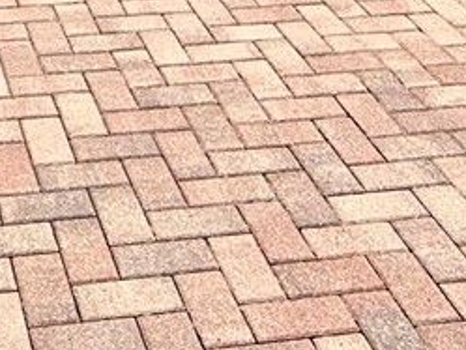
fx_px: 1212
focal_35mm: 90
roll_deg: -0.4
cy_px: -348
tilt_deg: -9.3
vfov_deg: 13.9
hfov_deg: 21.2
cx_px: 39
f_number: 2.2
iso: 50
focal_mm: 2.22
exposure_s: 1/3891
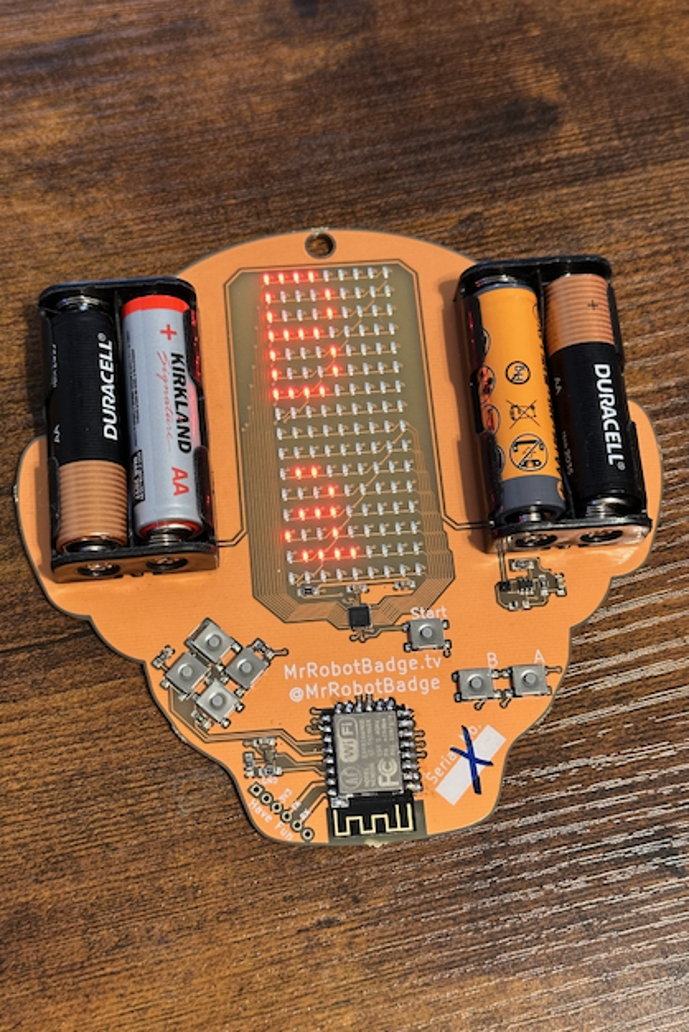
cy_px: 521
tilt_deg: -70.2
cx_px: 326
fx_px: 1462
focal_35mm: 51
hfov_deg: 26.5
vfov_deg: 38.9
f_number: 1.78
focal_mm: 6.86
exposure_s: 1/40
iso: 320
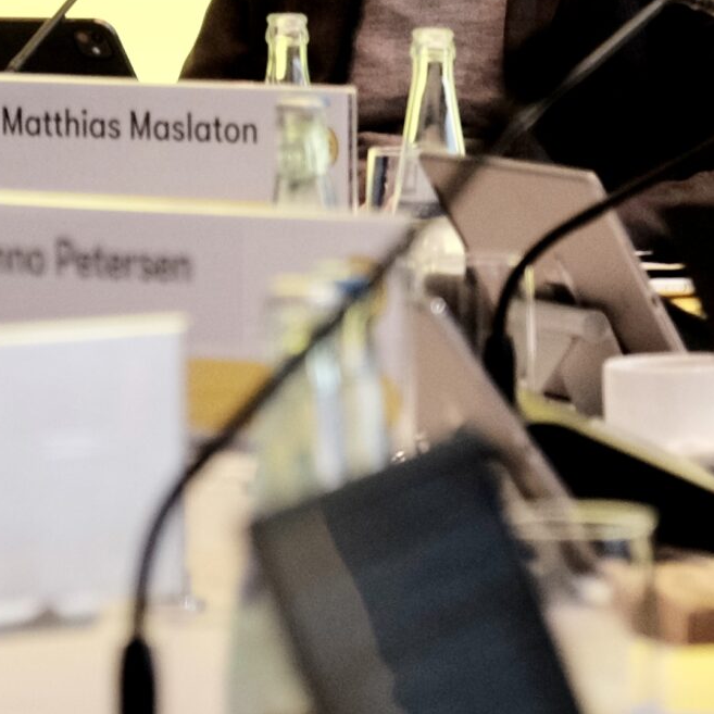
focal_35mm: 275
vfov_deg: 6.4
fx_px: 6417
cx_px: 161
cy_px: 25
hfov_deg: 6.4
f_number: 2.8
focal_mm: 55
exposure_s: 1/160
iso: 1600
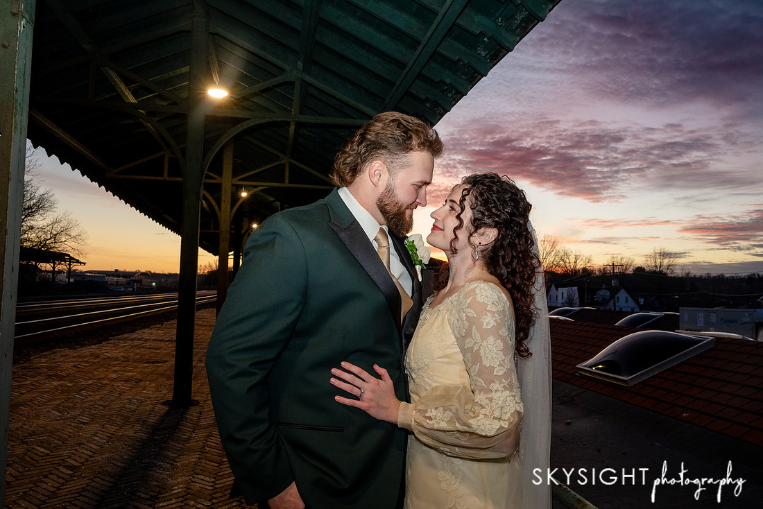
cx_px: 376
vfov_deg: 45.4
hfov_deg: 64.2
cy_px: 254
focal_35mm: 29
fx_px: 608
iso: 1250
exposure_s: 1/80
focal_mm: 28
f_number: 11
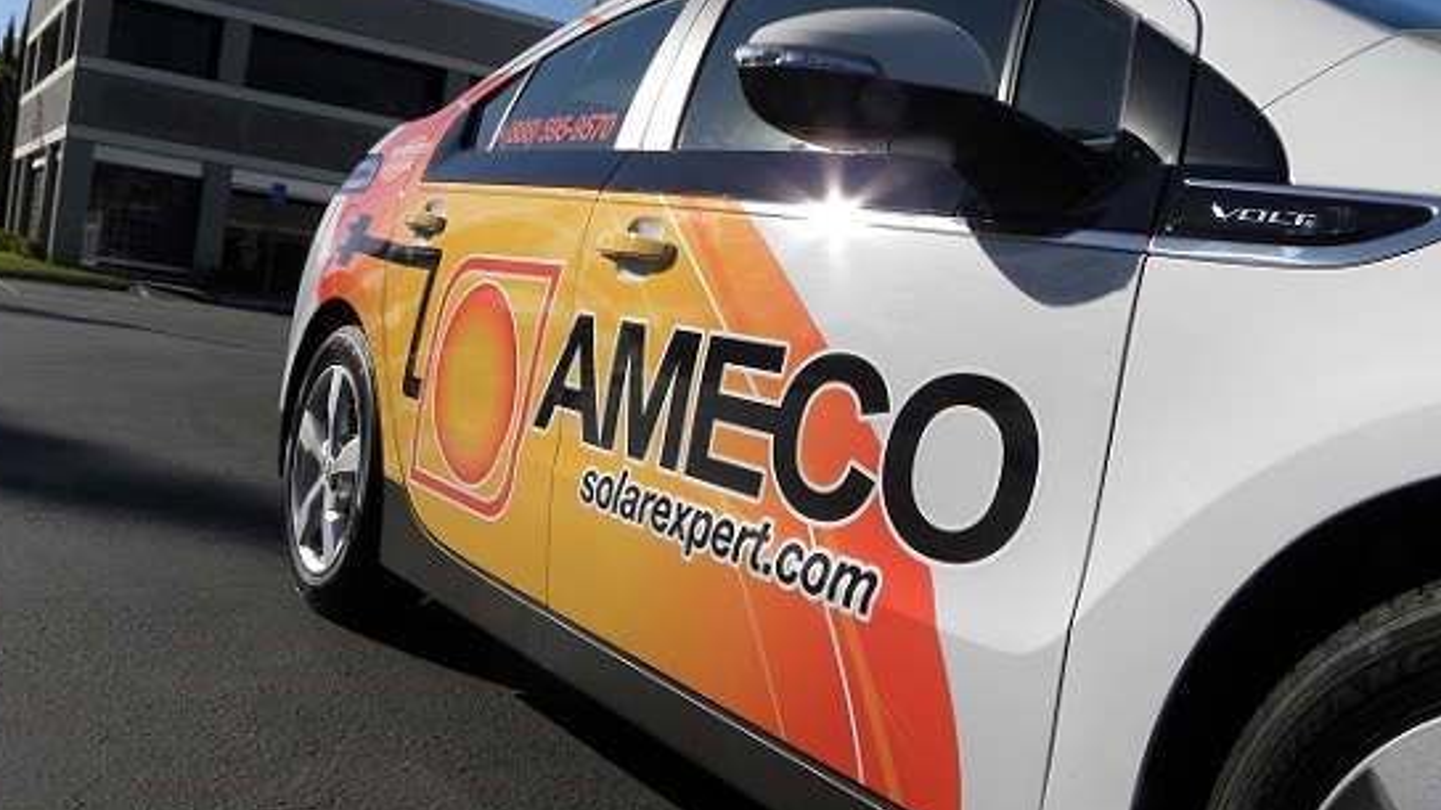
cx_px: 702
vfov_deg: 32.0
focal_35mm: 37
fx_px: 1414
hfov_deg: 54.0
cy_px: 402
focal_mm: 5.9
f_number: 6.3
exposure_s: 1/358
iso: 64
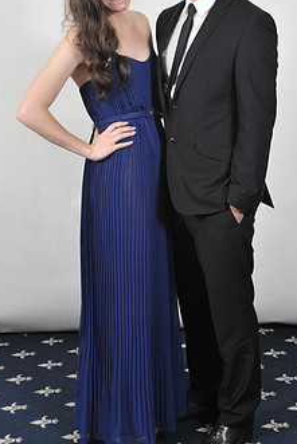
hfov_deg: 19.5
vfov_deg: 28.7
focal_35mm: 70
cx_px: 179
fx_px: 865
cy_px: 168
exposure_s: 1/160
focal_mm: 40
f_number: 7.1
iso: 1000
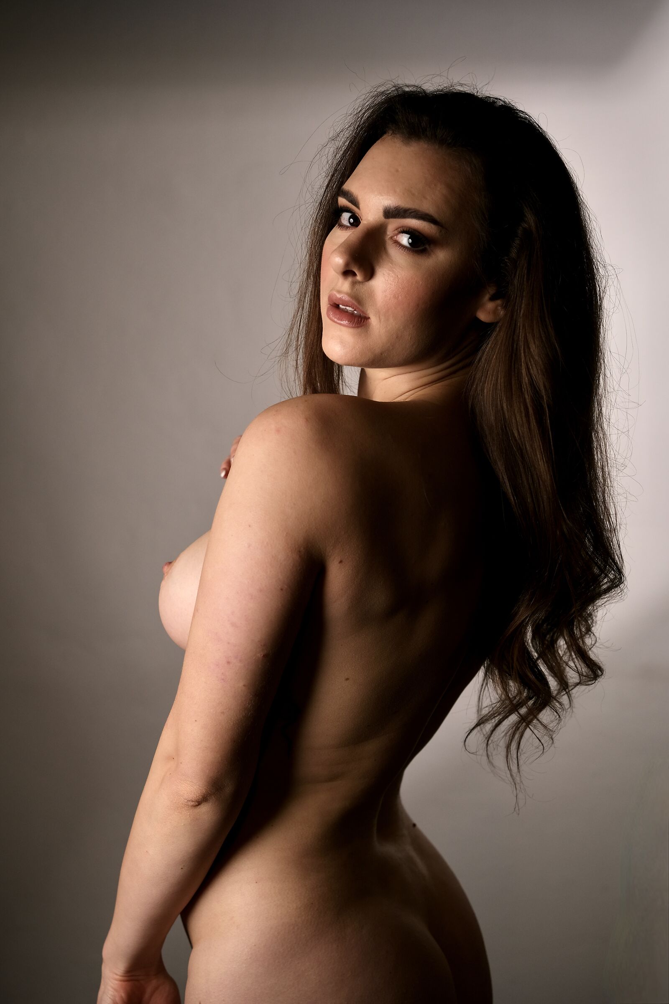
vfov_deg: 39.6
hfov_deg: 27.0
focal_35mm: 50
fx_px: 1394
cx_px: 334
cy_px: 502
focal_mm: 33
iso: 200
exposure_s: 1/320
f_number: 2.5
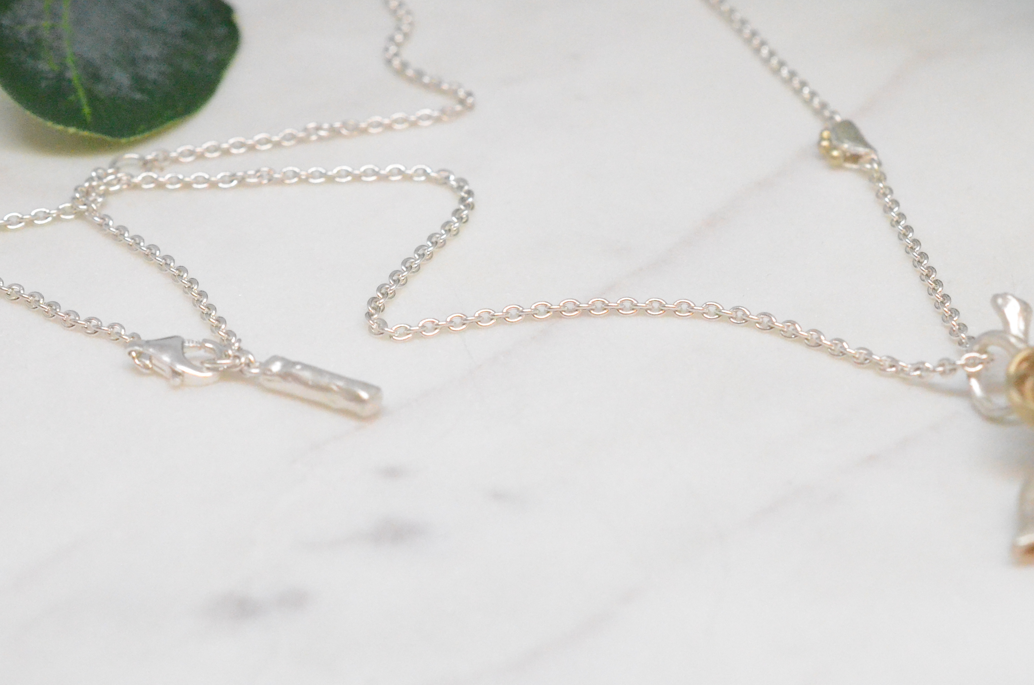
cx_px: 694
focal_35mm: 96
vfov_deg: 14.2
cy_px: 224
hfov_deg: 21.2
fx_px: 2752
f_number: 8
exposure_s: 1/1000
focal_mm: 40
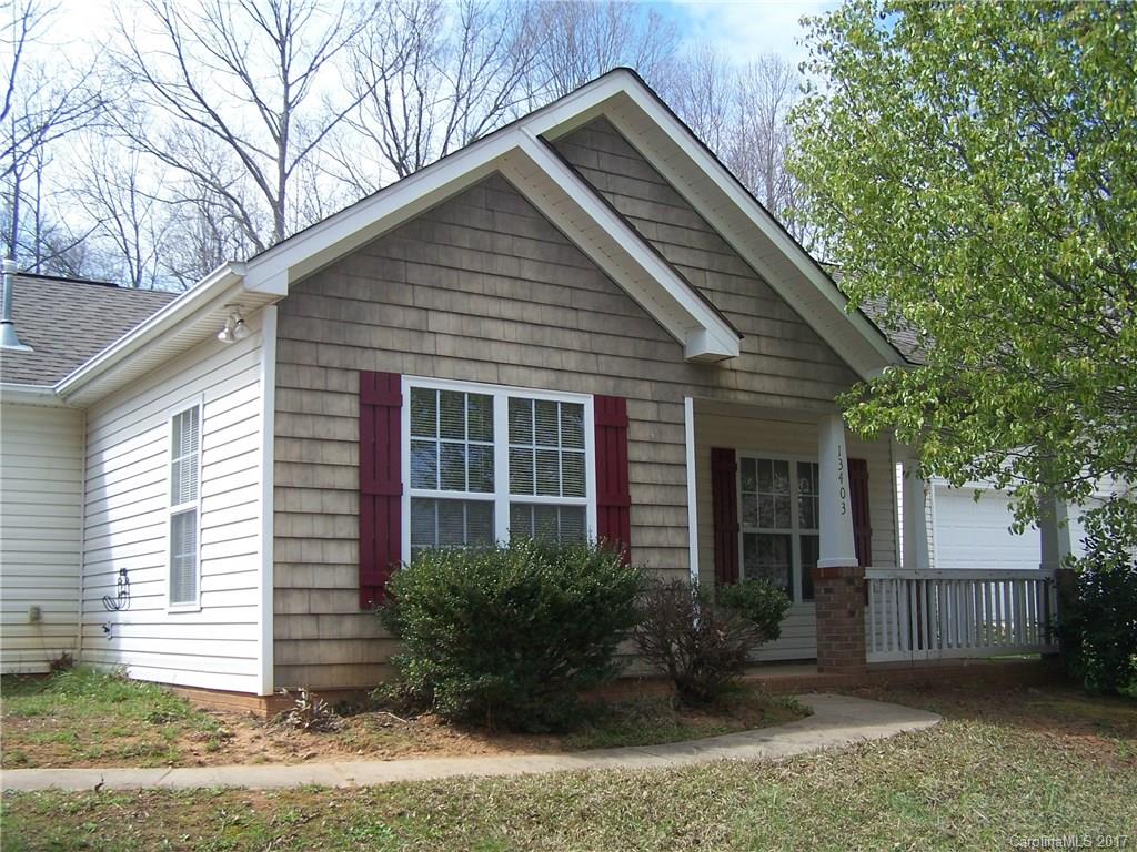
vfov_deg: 37.7
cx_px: 568
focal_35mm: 38
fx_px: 1248
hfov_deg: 49.0
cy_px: 426
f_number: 2.8
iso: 80
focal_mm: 6.3
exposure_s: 1/750
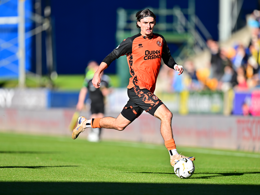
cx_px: 142
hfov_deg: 4.6
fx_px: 3252
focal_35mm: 433
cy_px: 97
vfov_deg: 3.4
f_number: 2.8
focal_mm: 400
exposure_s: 1/1250
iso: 64
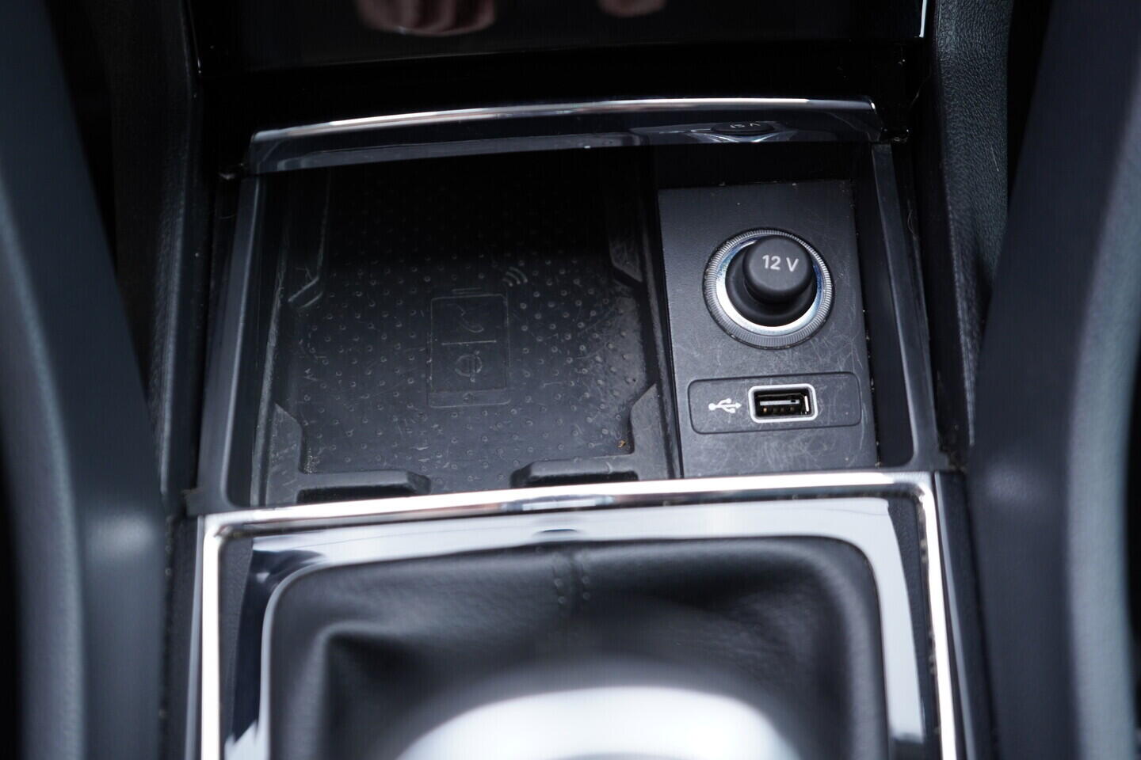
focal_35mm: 36
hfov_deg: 53.1
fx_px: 1141
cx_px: 570
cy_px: 380
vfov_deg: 36.9
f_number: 2.8
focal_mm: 24
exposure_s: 1/40
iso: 400
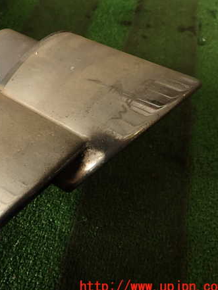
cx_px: 31
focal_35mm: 34
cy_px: 147
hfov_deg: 39.4
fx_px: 285
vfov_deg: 53.9
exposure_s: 1/80
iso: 100
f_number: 2.8
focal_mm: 4.5
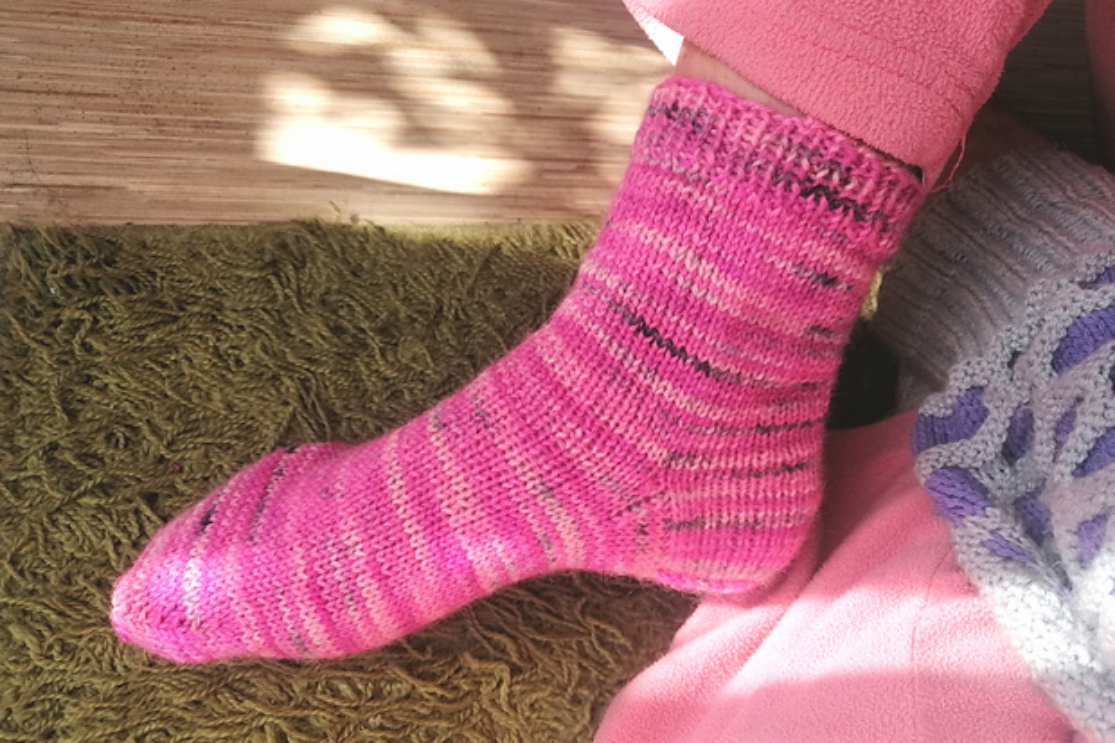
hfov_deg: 63.7
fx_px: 898
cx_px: 543
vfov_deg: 44.9
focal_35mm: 29
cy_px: 405
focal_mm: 3.95
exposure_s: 1/404
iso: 50
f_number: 1.8
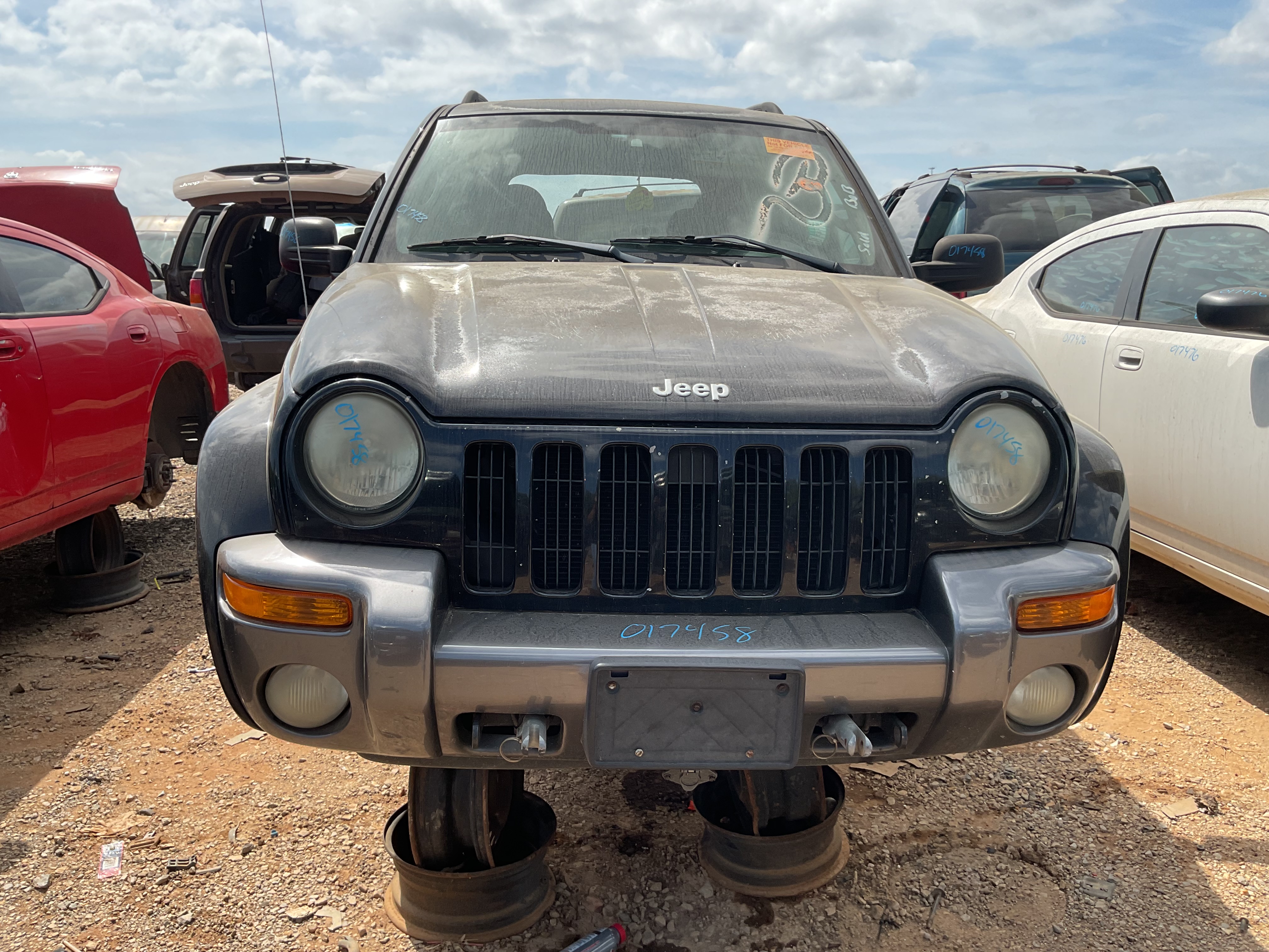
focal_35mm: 29
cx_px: 634
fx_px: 1063
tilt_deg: -11.5
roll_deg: +1.5
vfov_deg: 48.2
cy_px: 476
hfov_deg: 61.7
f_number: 1.8
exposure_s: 1/1168
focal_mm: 3
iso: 16
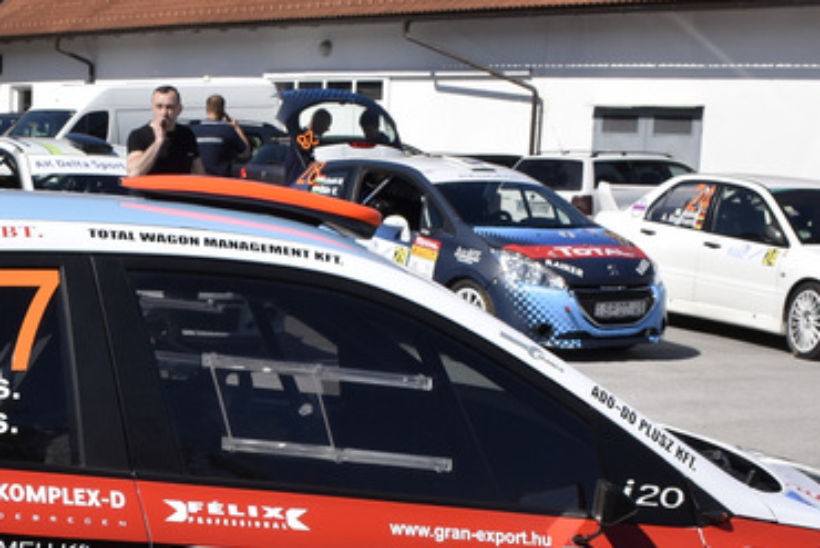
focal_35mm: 83
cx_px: 109
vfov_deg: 16.3
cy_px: 491
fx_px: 1891
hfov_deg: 23.9
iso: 100
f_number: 9
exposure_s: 1/640
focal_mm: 20
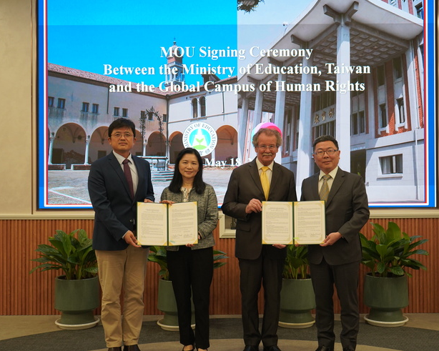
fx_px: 611
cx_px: 225
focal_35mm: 47
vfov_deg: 32.1
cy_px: 174
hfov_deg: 39.5
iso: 1250
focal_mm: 41
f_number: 4.5
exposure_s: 1/160
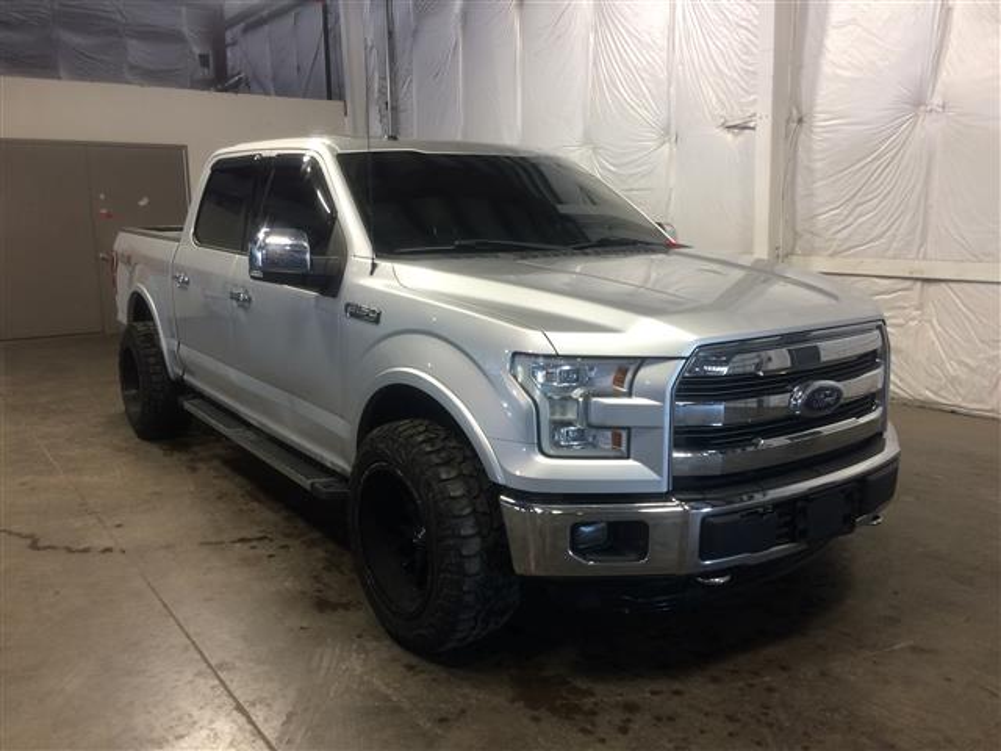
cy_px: 376
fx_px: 839
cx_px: 500
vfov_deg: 48.2
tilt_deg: -11.5
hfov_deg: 61.7
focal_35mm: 29
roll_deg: +0.6
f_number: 2.2
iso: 50
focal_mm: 4.15
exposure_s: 1/30
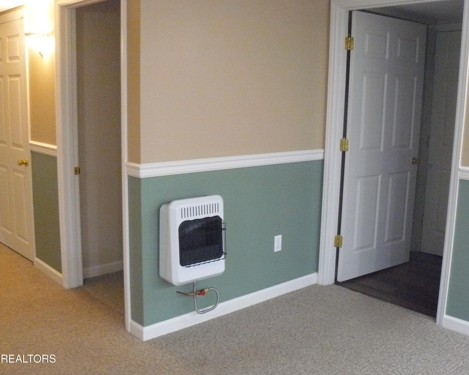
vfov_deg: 39.2
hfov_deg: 47.9
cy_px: 186
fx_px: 527
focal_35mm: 38
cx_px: 229
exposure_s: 1/40
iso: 800
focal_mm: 6
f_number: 2.8
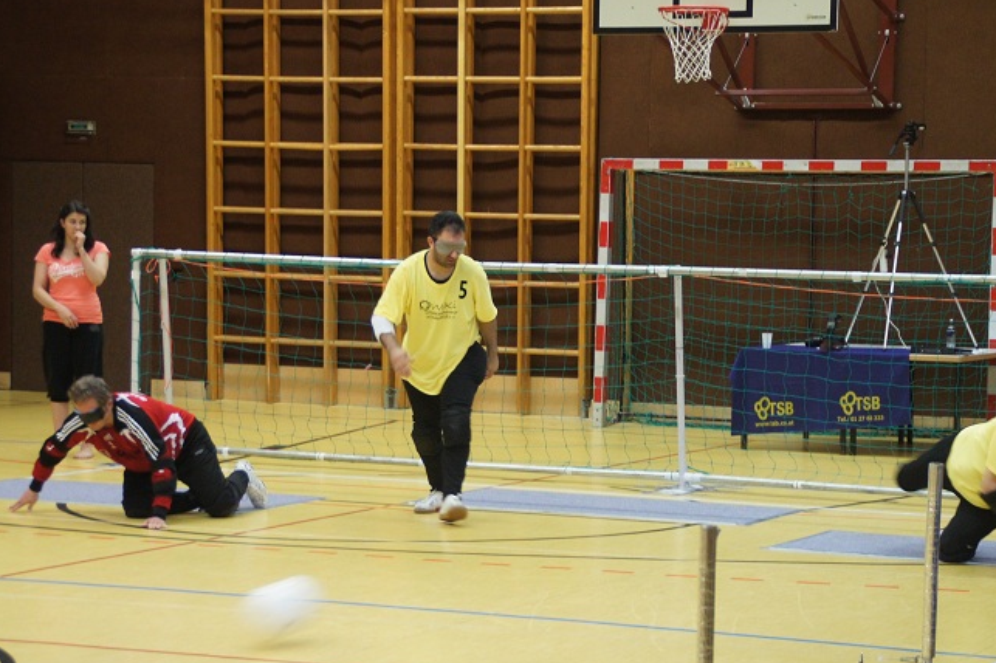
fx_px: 3097
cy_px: 342
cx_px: 586
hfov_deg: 18.3
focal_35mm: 112
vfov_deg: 12.2
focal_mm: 60
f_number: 5
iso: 1600
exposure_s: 1/40
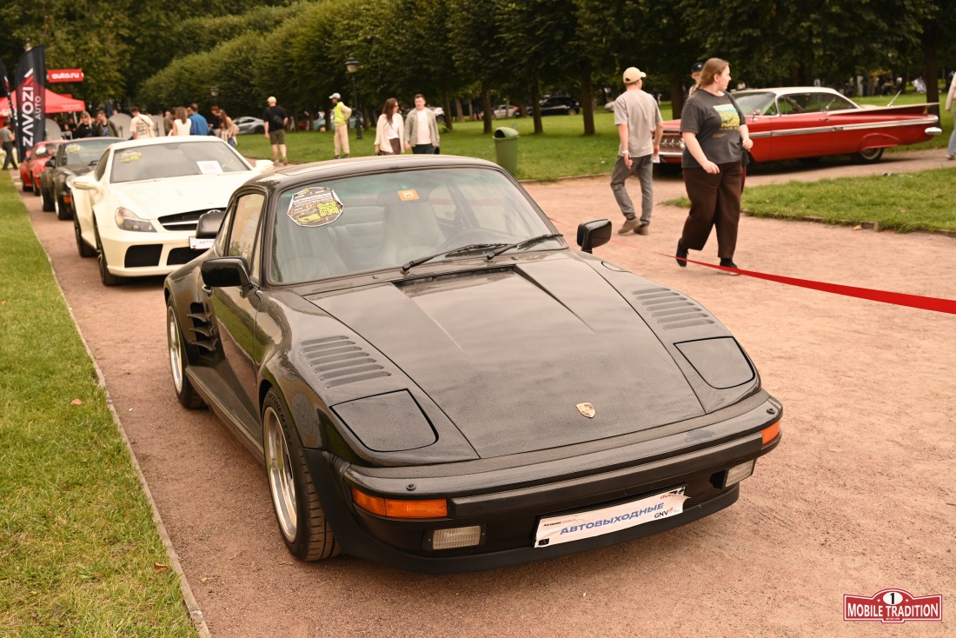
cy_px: 319
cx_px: 478
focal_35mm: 40
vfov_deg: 33.4
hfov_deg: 48.4
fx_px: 1062
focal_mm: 40
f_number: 5.6
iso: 160
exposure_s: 1/250
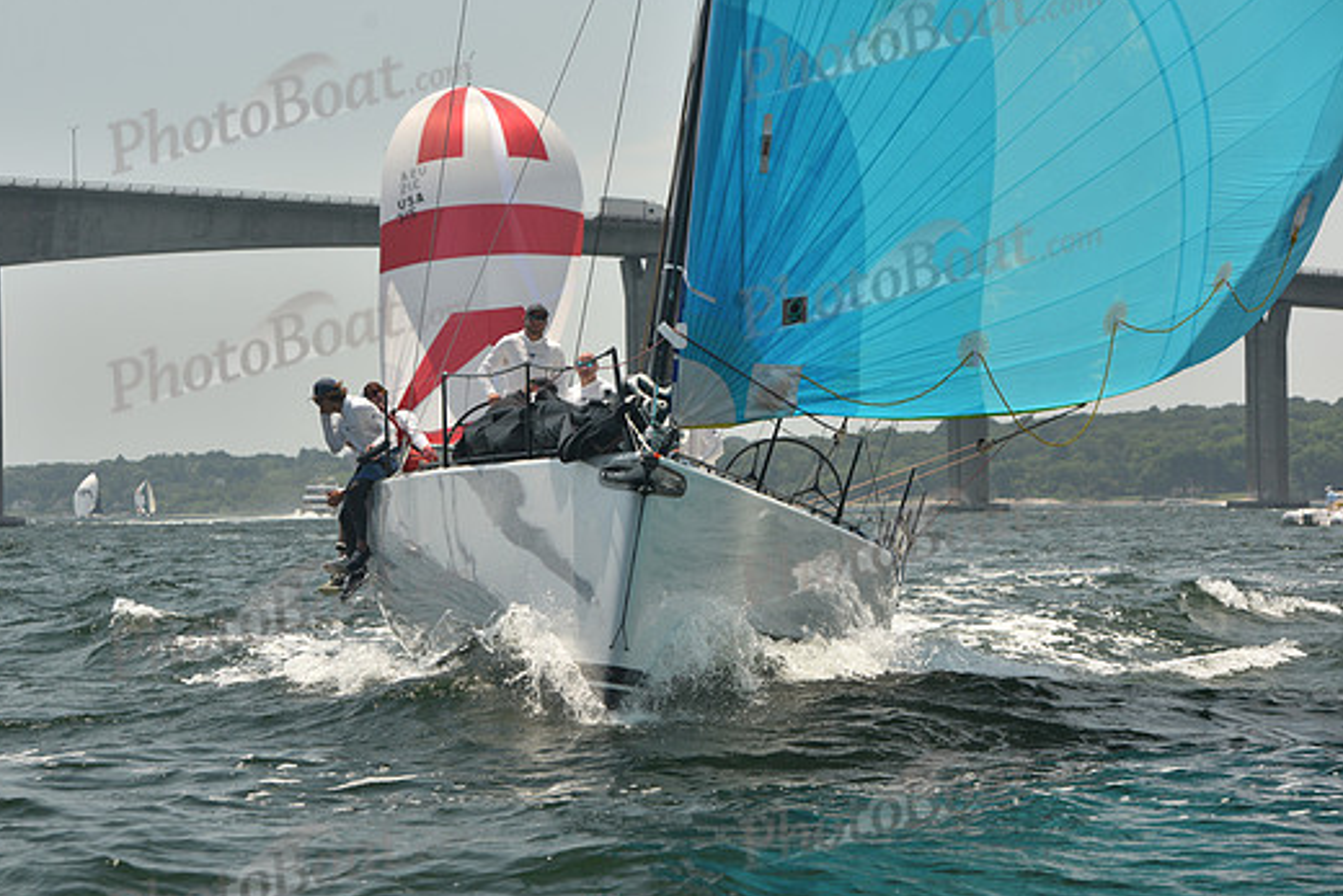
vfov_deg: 11.0
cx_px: 607
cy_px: 443
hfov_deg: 16.4
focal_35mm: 125
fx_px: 4664
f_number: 7.1
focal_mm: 112
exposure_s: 1/640
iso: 250
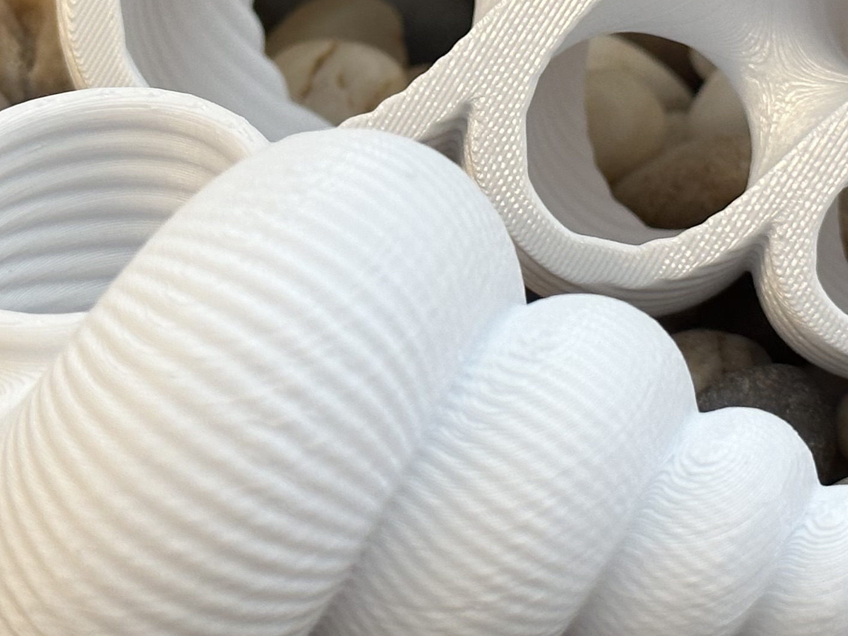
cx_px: 451
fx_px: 3356
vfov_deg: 10.8
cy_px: 83
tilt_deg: -22.9
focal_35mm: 137
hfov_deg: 14.4
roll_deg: +2.8
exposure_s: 1/60
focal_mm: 6.86
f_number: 1.78
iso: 125
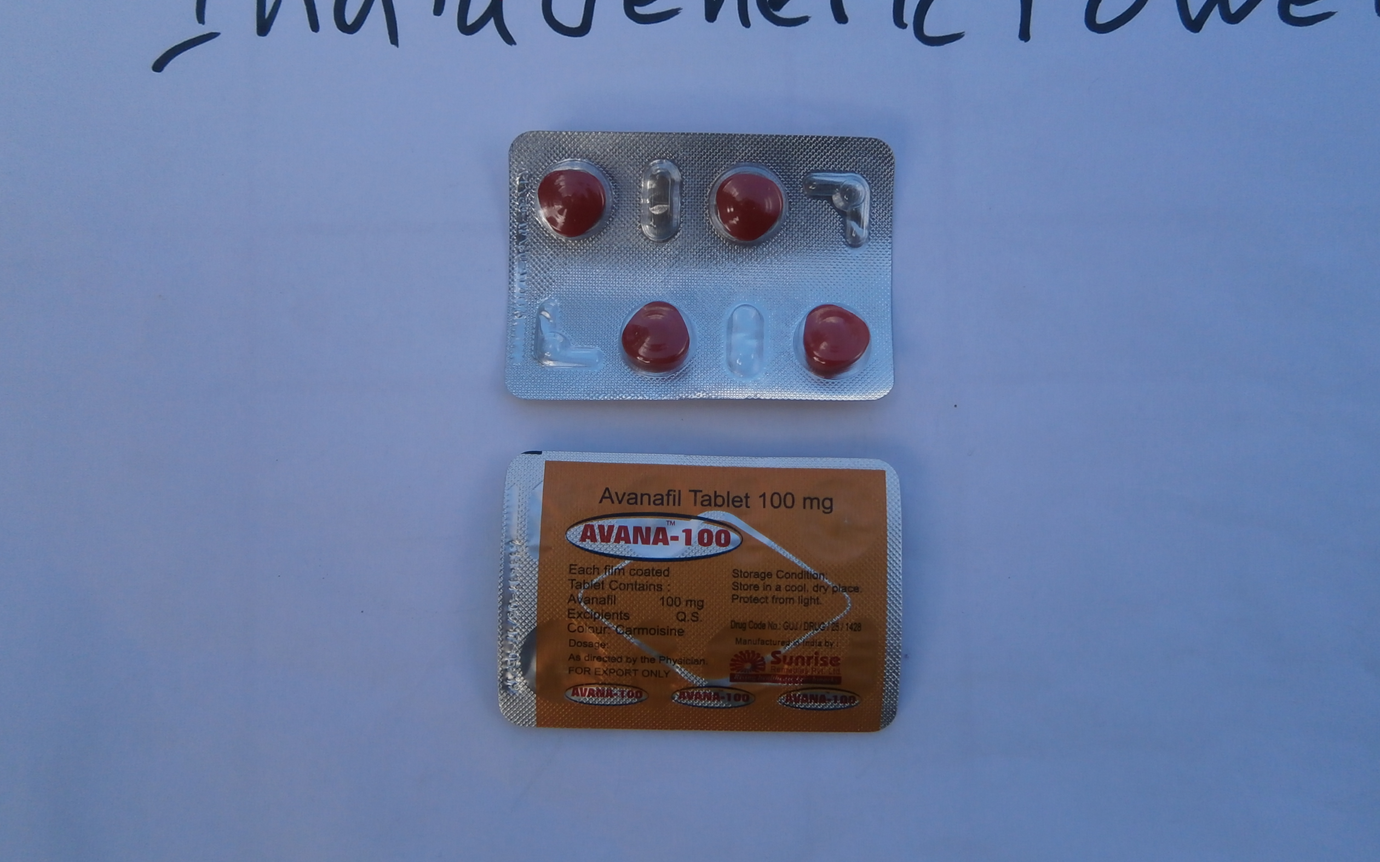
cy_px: 406
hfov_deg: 66.5
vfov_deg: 44.5
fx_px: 1053
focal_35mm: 28
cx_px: 691
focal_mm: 4.7
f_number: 2.8
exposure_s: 1/800
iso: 80
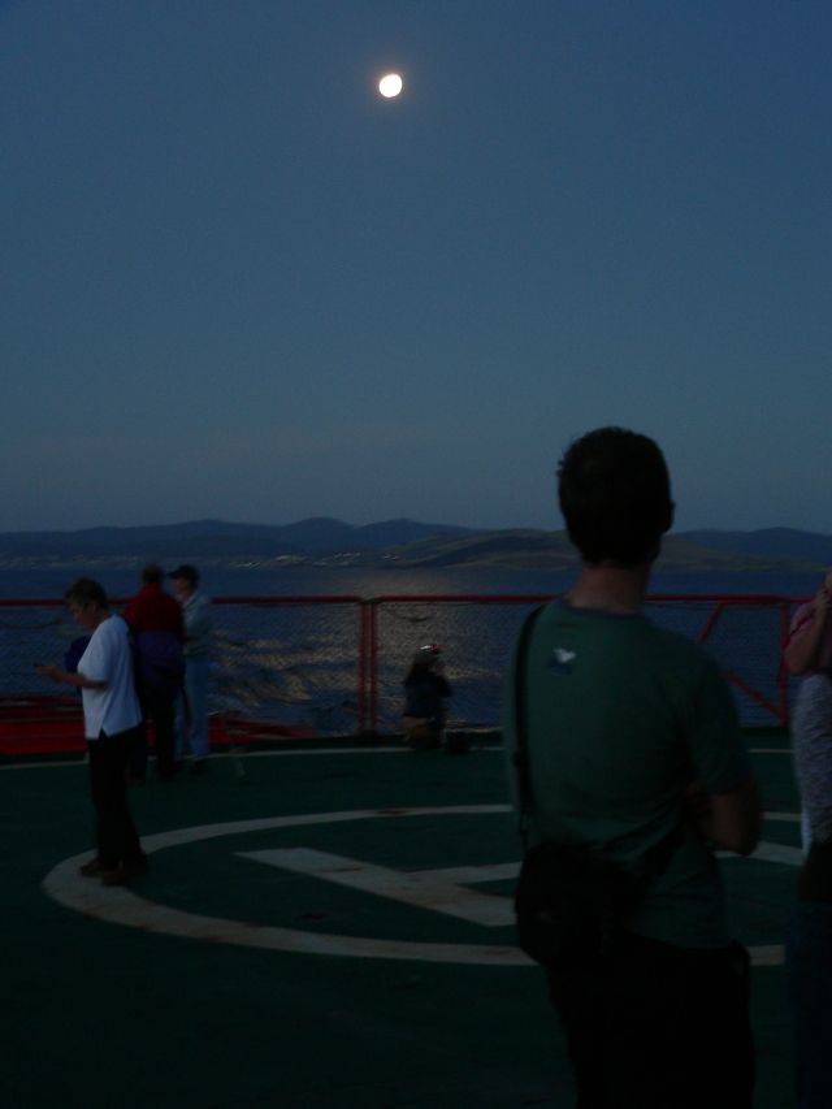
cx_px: 416
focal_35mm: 59
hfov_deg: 24.8
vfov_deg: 32.7
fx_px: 1890
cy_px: 554
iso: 100
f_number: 2.8
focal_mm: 9.9
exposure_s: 1/4
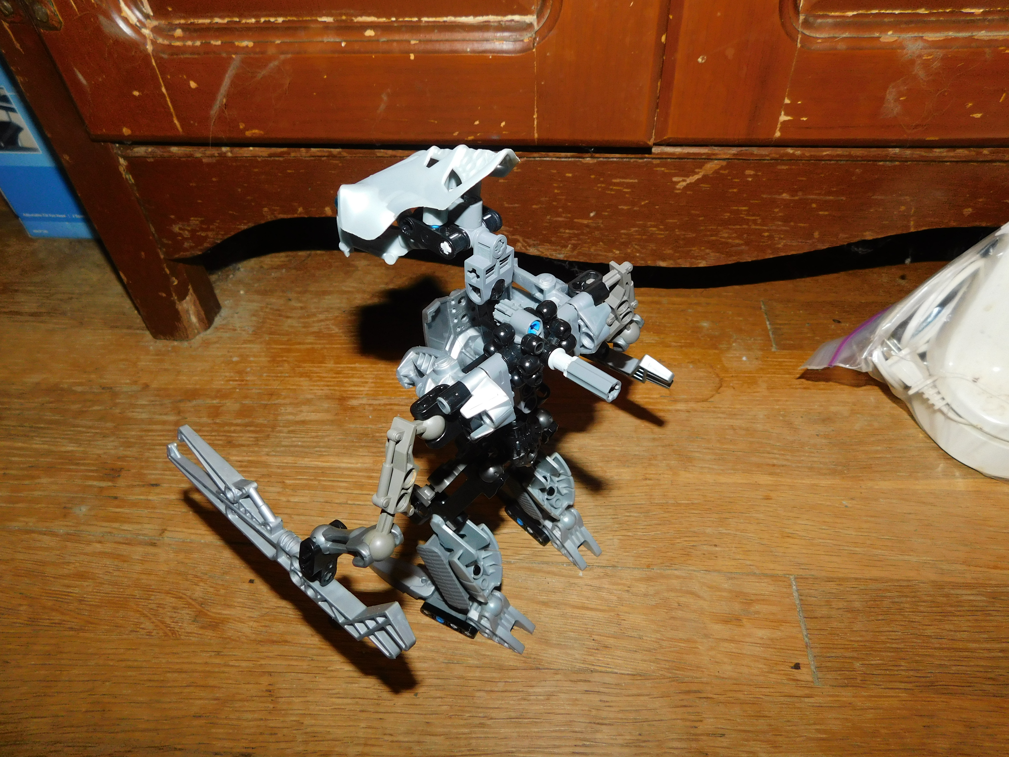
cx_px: 504
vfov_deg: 58.9
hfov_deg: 73.9
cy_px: 378
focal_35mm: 23
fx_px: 670
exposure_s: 1/30
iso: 200
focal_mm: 4
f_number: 3
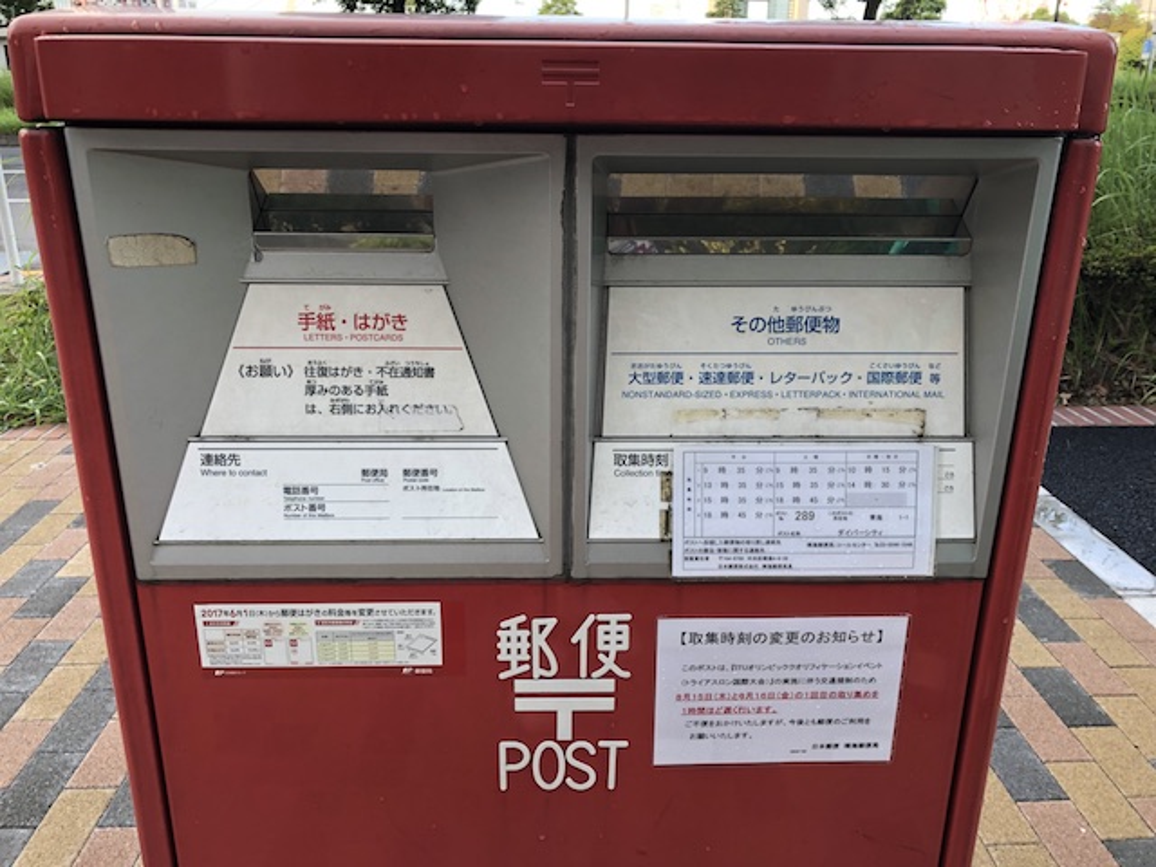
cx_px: 578
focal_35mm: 28
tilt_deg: -19.1
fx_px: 935
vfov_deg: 49.7
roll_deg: +0.3
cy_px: 434
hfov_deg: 63.4
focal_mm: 3.99
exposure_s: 1/120
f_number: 1.8
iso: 25
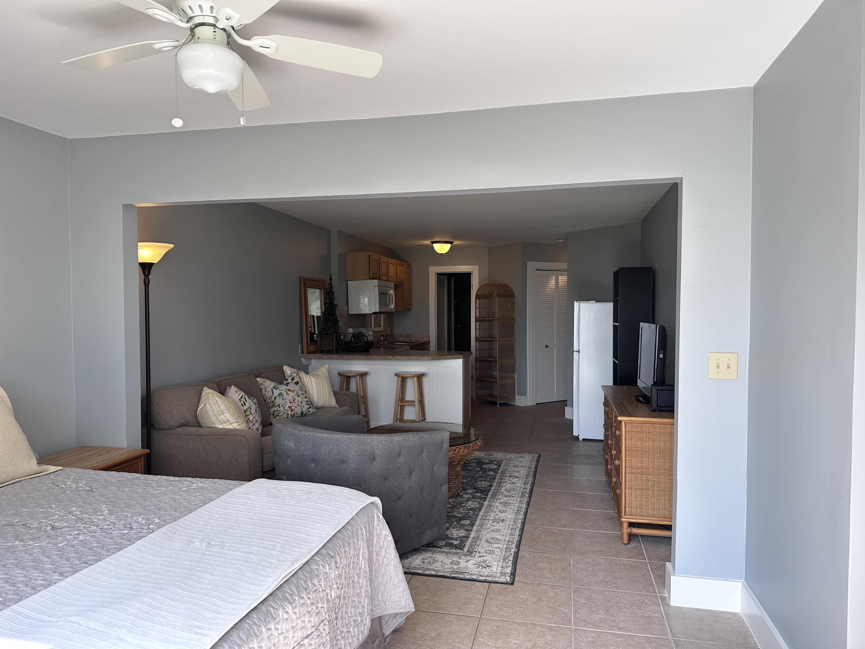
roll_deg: +0.0
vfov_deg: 56.8
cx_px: 432
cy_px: 324
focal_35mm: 24
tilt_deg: -1.4
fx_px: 600
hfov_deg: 71.6
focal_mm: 6.86
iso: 80
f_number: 1.78
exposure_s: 1/225
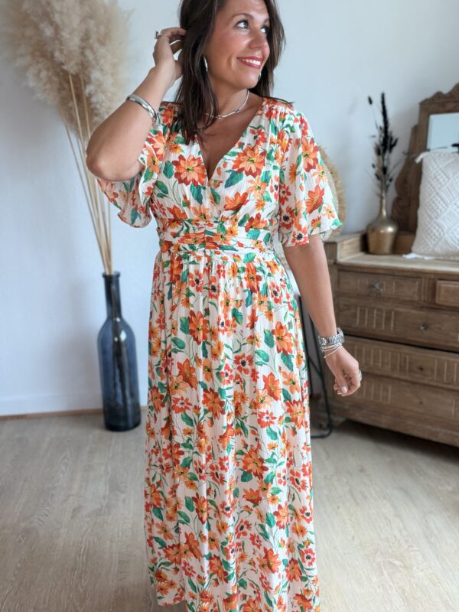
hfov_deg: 46.8
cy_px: 306
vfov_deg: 60.0
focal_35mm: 30
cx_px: 230
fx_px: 530
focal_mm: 2.71
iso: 80
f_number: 1.9
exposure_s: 1/104
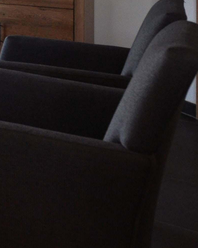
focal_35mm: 70
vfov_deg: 24.0
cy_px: -70
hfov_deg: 14.9
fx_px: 513
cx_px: -258
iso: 400
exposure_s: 1/80
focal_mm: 11.5
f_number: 4.5
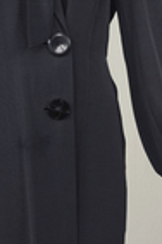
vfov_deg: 11.9
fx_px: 1173
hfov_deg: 7.9
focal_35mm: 173
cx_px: 27
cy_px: 125
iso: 400
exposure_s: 1/40
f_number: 7.1
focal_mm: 42
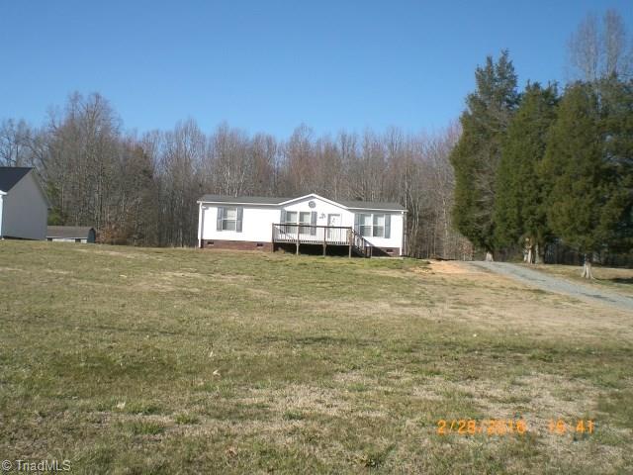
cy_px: 238
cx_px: 316
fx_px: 695
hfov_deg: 49.0
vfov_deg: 37.7
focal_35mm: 38
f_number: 4.4
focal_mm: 6.3
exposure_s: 1/400
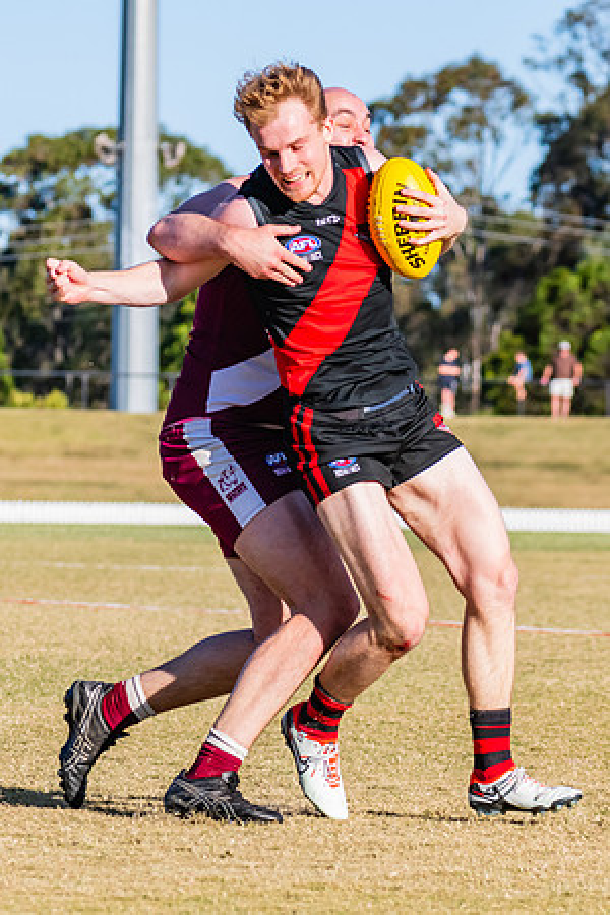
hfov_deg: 4.5
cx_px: 269
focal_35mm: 303
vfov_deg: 6.8
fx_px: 7690
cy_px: 532
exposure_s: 1/1600
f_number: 8
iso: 800
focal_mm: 170
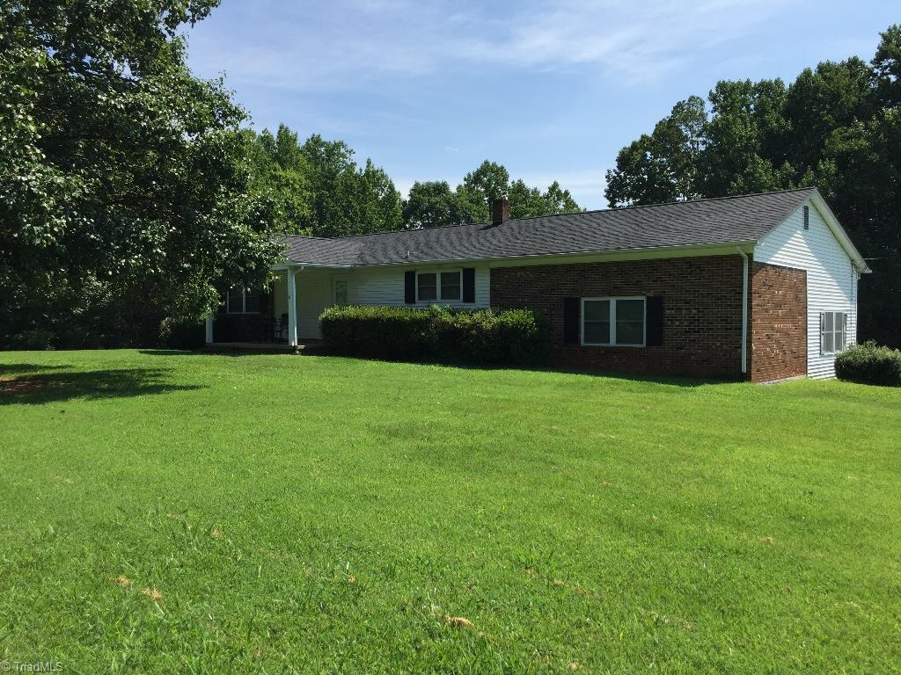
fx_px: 755
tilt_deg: -1.3
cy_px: 338
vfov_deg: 48.2
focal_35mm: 29
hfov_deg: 61.7
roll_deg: -0.9
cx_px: 450
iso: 32
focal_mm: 4.15
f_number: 2.2
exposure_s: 1/2083
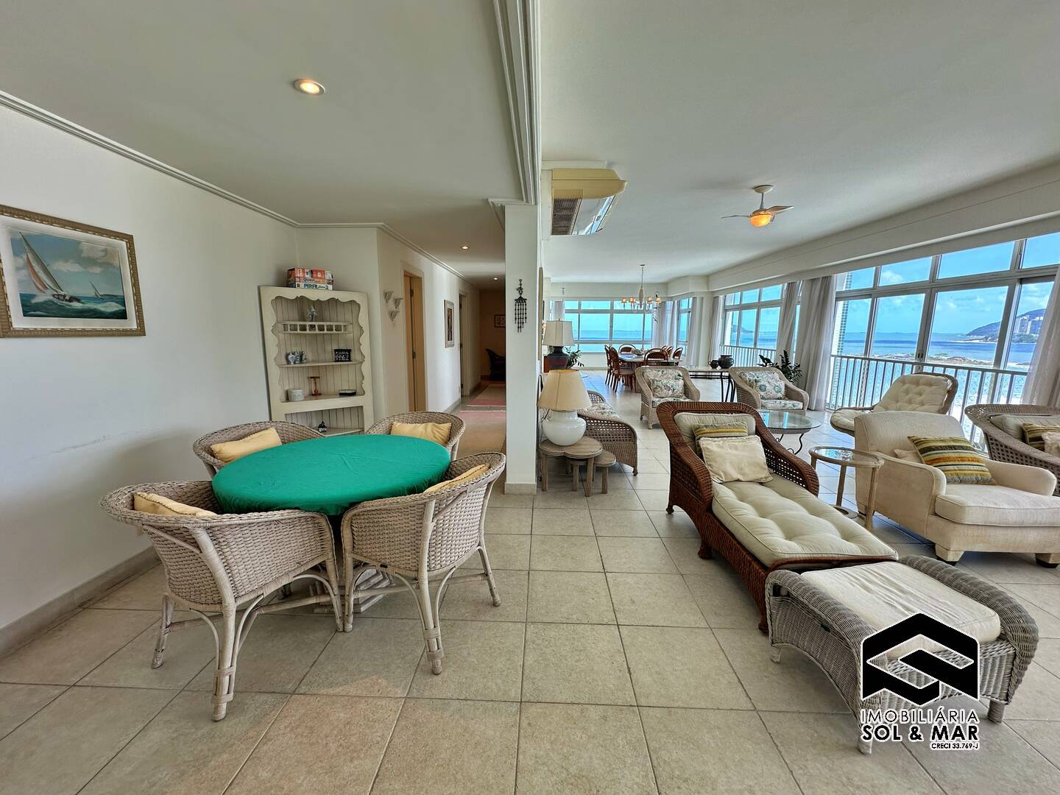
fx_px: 429
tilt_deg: -9.5
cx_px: 530
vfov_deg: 85.7
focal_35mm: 14
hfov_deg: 102.1
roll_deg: -0.6
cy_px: 398
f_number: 2.2
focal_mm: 2.22
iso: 40
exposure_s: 1/215
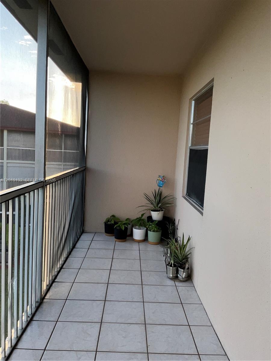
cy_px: 180
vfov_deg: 61.7
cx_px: 136
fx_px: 303
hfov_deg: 48.2
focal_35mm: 29
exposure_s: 1/504
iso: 16
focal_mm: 3
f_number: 1.8
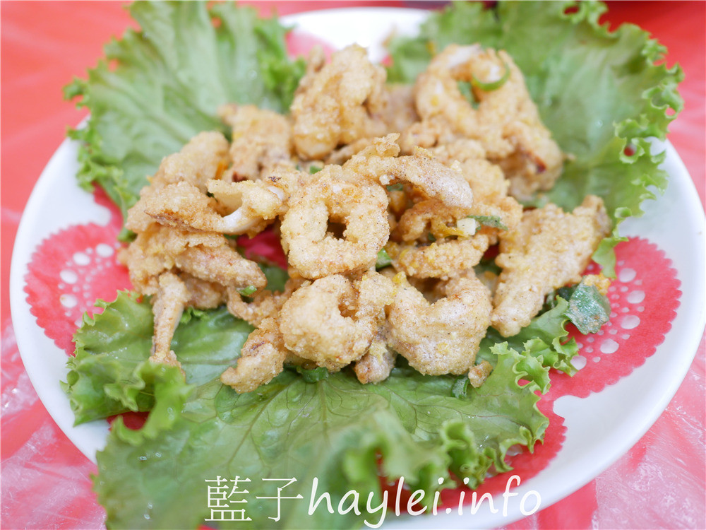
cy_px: 265
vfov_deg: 46.8
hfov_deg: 60.0
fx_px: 612
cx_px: 353
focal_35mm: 30
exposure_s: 1/60
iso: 250
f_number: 1.7
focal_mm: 15
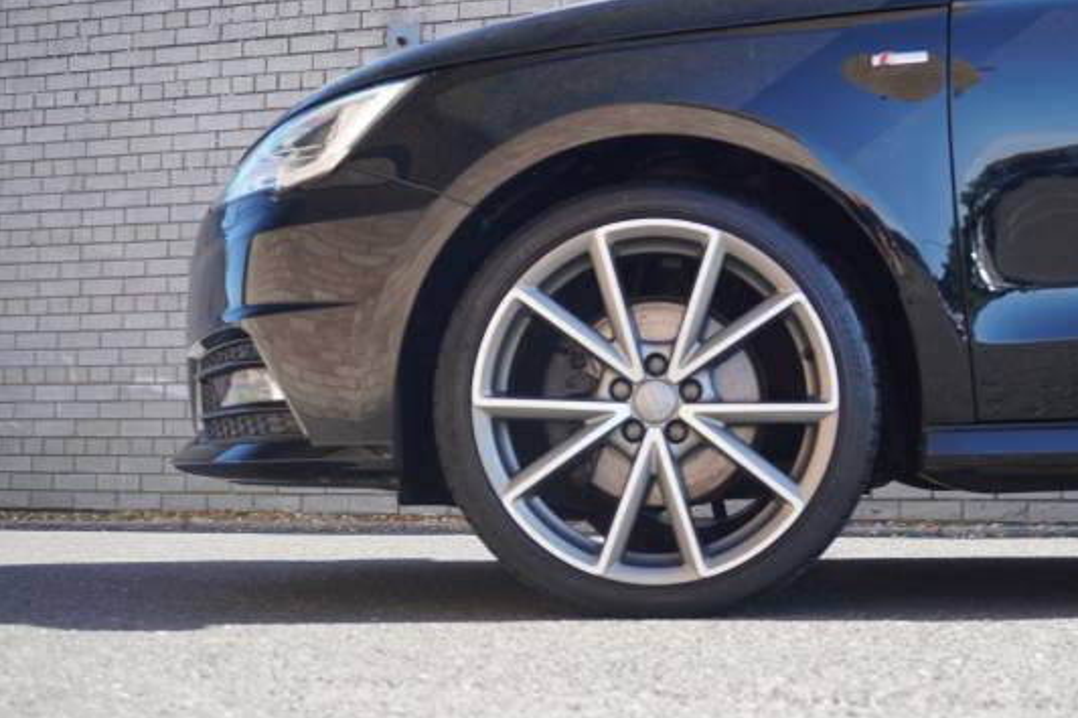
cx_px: 646
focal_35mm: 60
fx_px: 1784
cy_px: 363
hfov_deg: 33.5
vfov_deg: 22.7
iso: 100
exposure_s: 1/60
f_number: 5
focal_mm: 33
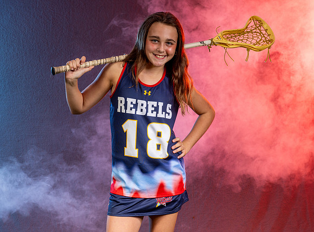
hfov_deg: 15.4
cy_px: 120
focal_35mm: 129
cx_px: 149
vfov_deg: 11.4
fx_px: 1160
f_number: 8
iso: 64
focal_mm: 105
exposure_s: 1/200
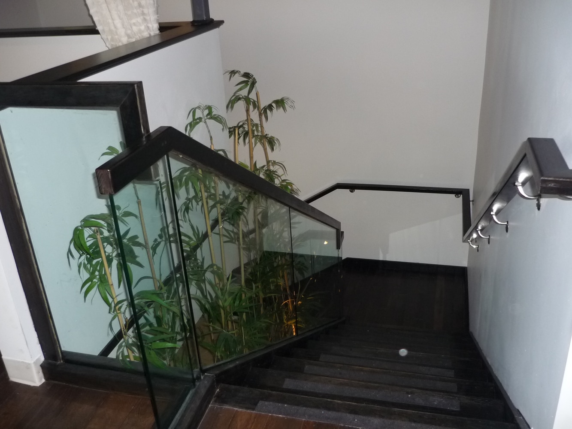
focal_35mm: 33
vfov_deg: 43.0
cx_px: 286
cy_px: 214
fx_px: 545
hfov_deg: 55.3
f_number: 2.8
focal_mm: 5.5
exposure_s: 1/30
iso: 320
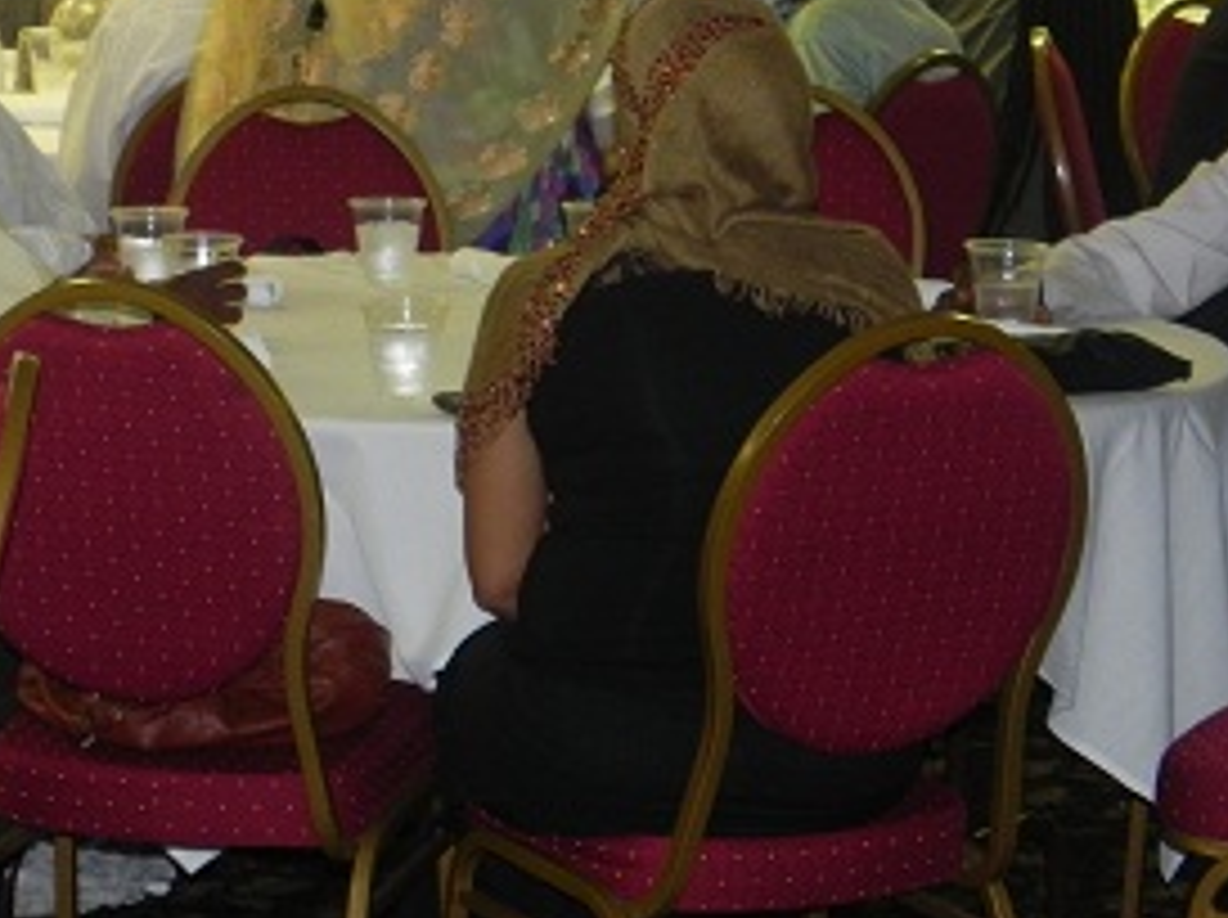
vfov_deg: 10.1
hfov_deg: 13.5
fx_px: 5173
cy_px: 223
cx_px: 232
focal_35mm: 146
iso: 269
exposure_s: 1/30
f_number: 4
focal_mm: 15.1
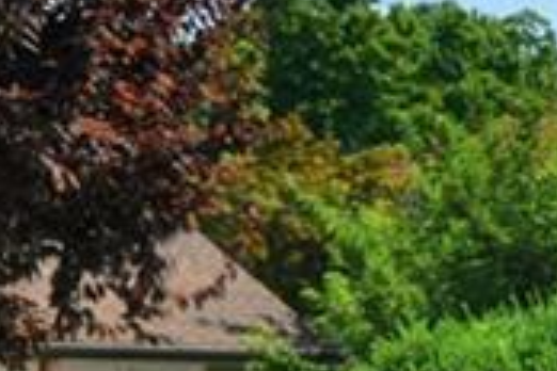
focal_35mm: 106
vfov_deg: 12.5
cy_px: 473
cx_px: 800
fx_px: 1640
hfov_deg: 17.6
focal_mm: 12
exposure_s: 1/60
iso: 100
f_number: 18
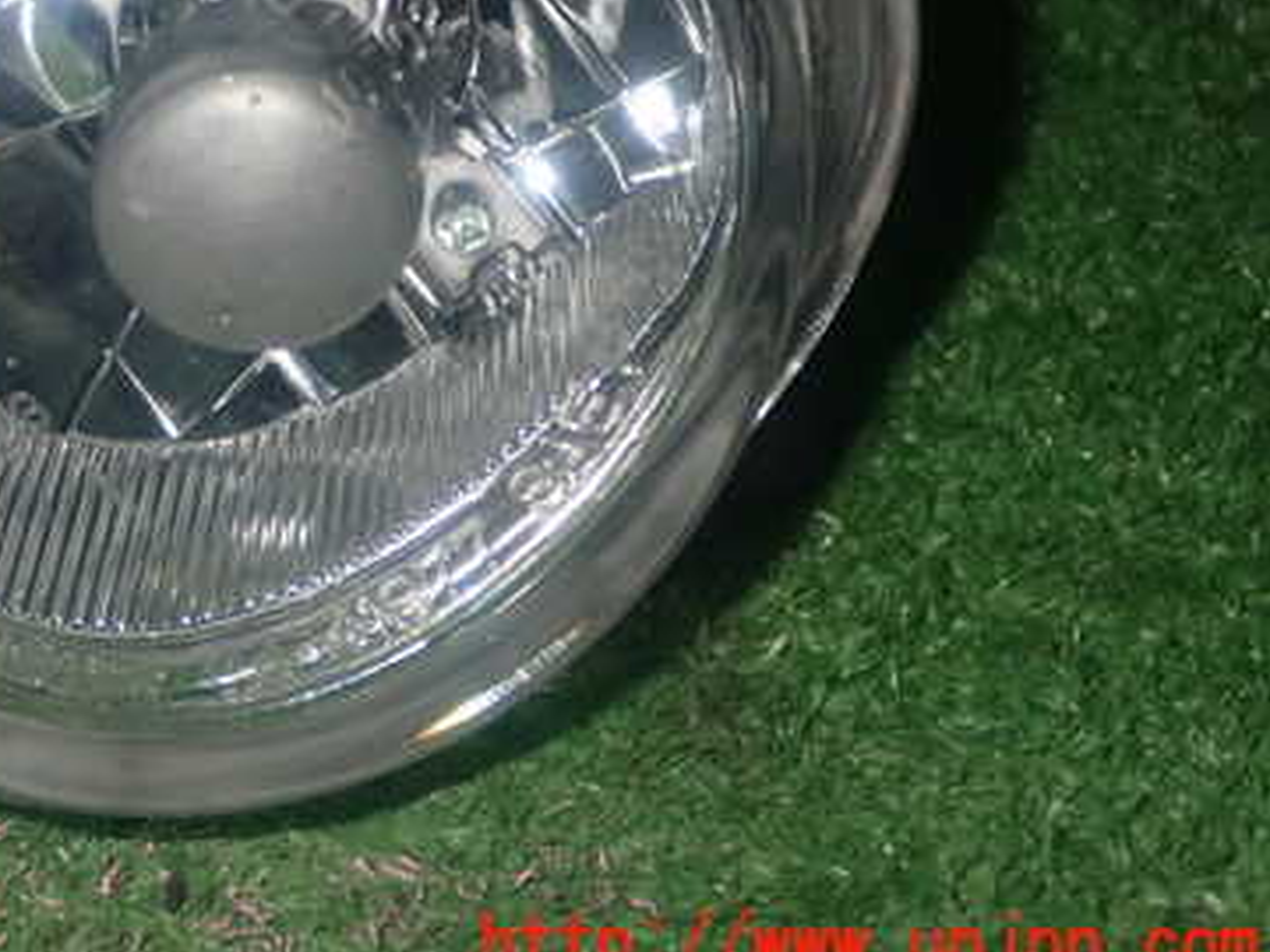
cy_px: 197
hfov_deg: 21.5
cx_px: 219
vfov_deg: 16.3
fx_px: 3302
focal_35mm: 90
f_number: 10
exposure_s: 1/50
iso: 400
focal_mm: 9.65
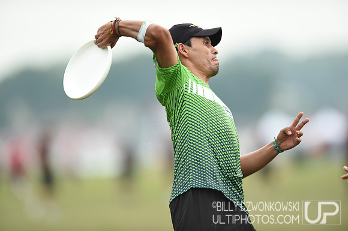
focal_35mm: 400
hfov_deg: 5.2
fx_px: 3861
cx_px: 174
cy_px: 116
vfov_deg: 3.4
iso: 500
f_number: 2.8
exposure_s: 1/1250
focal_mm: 400
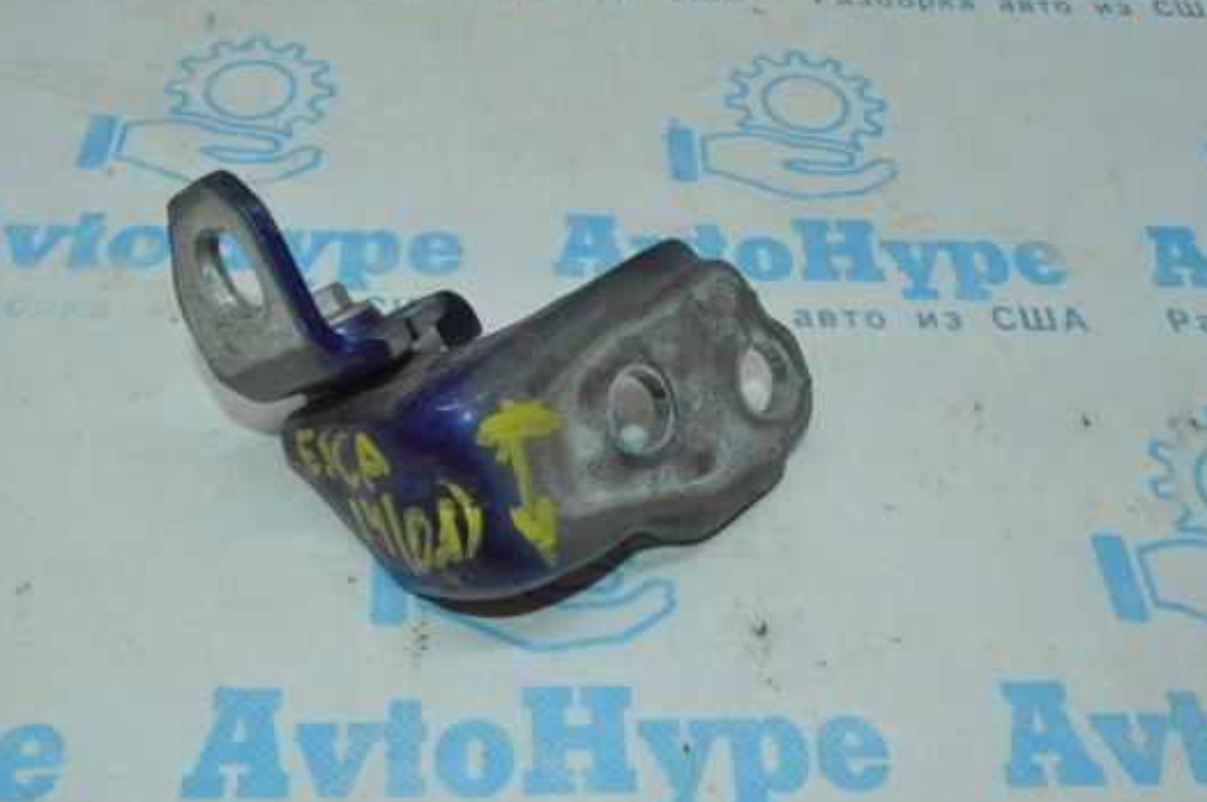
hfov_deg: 57.1
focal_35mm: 33
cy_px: 476
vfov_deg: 39.7
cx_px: 532
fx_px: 1105
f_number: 22
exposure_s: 1/60
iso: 4500
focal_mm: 18
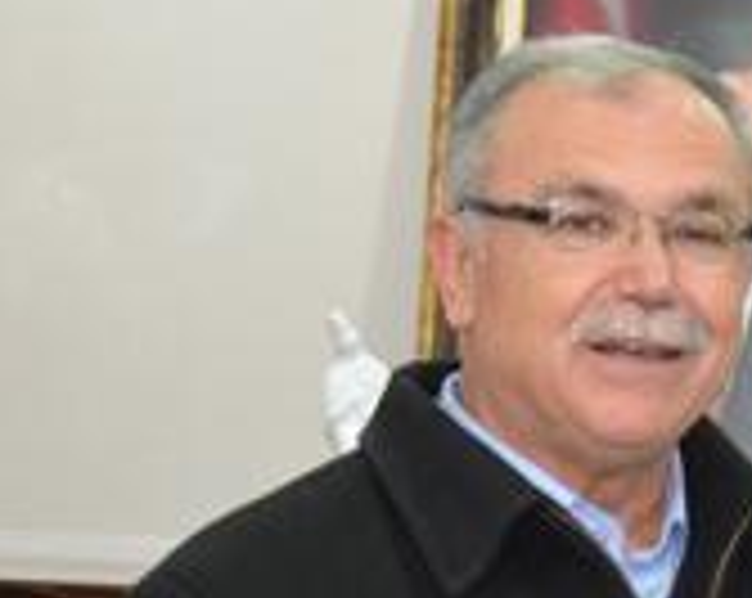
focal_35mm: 189
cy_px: 627
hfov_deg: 10.0
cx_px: 968
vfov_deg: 8.1
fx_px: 4199
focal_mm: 50
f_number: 5.3
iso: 2800
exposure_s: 1/60
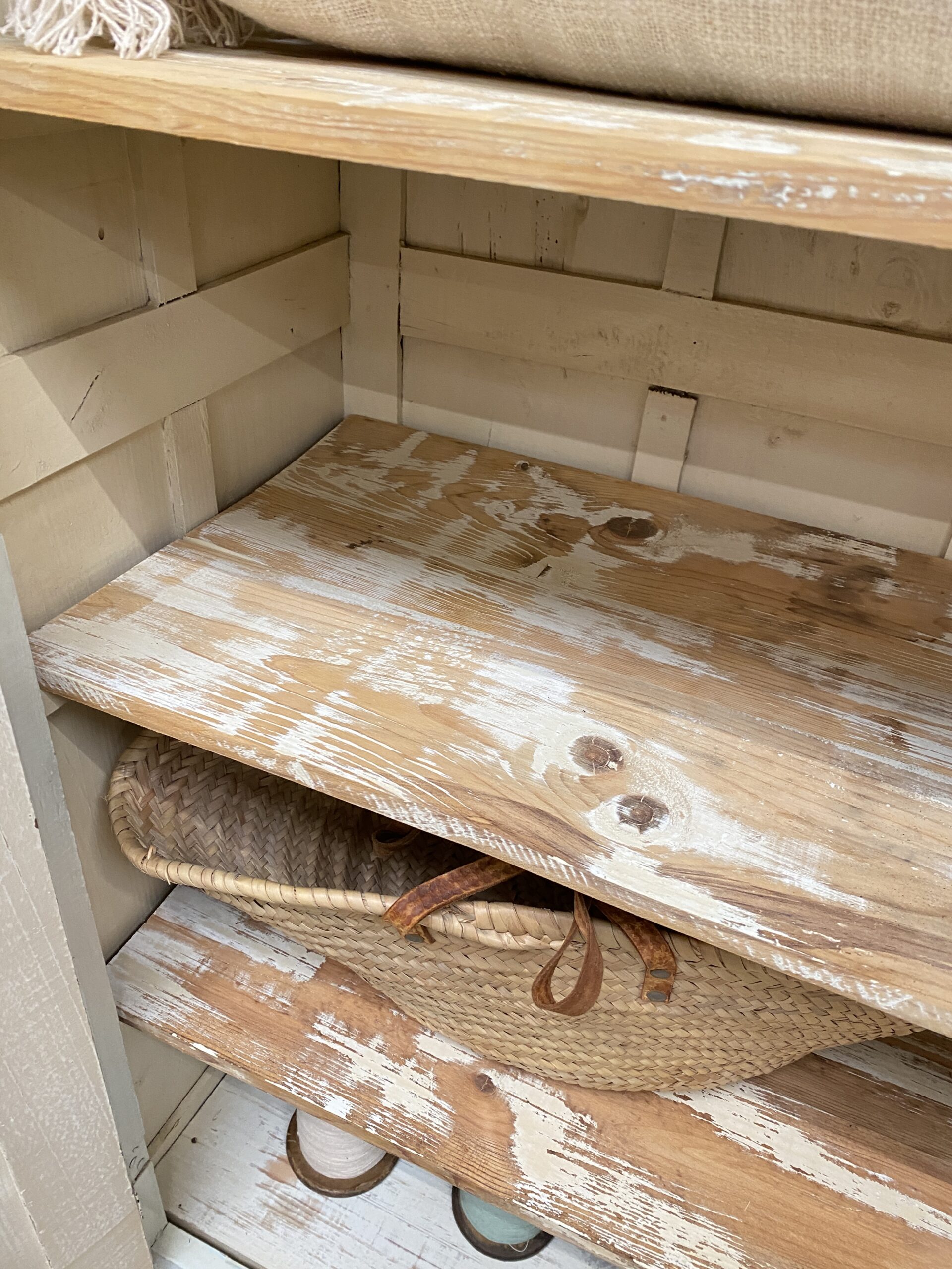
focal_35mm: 26
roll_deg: -1.5
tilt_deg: -34.2
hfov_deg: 53.1
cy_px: 634
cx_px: 476
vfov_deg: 67.3
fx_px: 953
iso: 160
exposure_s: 1/50
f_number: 1.8
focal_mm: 4.25
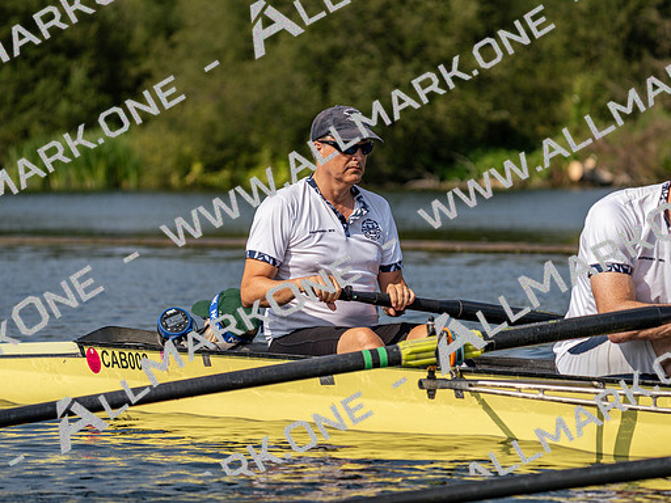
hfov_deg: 9.1
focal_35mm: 218
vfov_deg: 6.8
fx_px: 4226
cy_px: 251
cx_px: 322
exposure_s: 1/1600
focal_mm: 200
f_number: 5.6
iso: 160
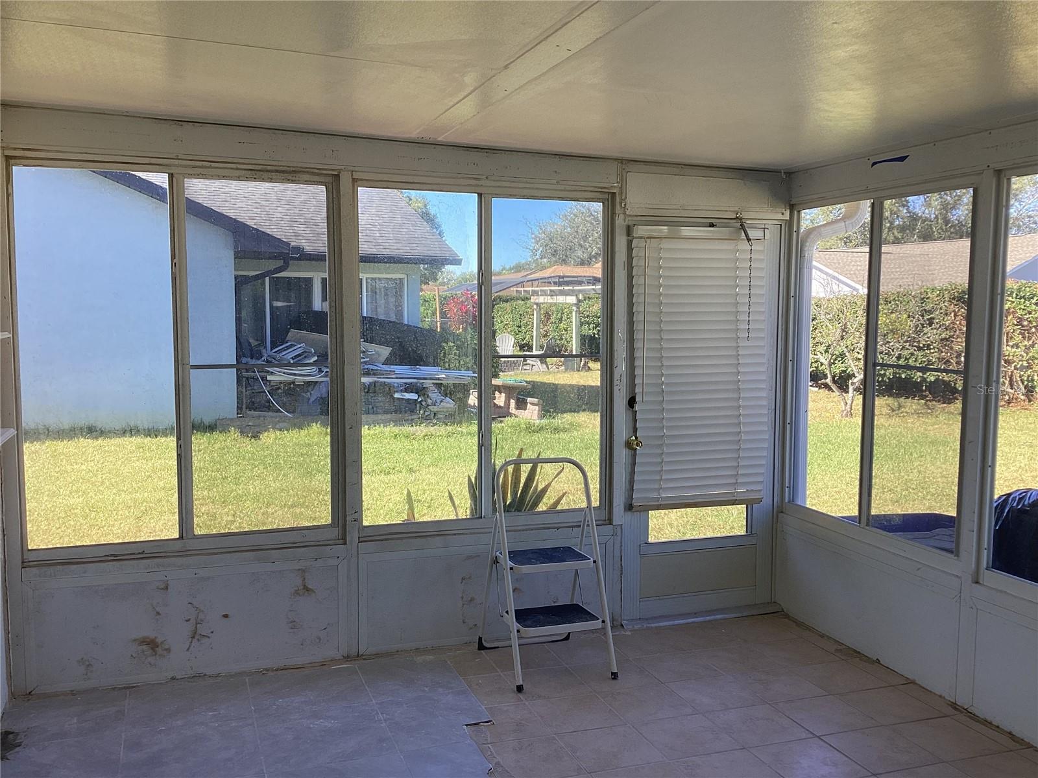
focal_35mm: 31
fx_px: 930
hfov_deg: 58.4
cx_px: 519
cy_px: 389
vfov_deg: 45.4
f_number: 2.4
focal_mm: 3.3
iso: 32
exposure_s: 1/120
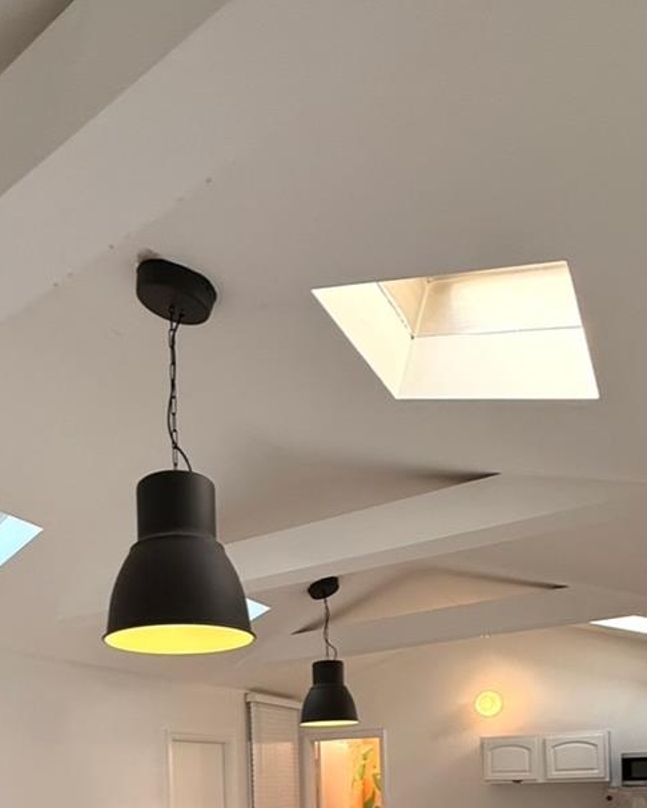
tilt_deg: +1.5
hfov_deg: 52.4
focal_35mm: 27
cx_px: 227
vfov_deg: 53.1
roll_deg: +0.0
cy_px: 776
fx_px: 646
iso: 200
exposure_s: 1/120
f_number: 2.2
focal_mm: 2.22
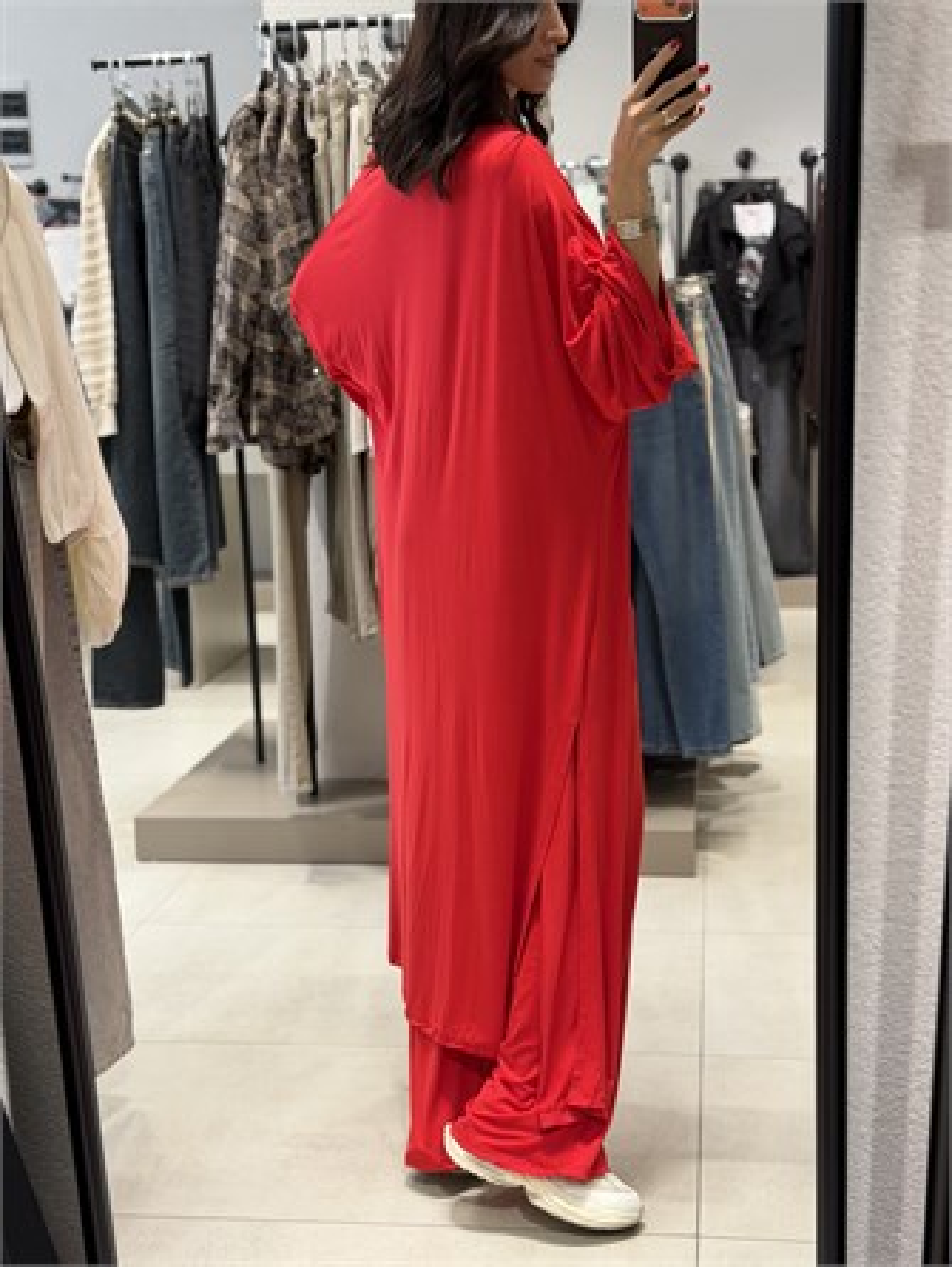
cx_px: 476
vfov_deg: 39.6
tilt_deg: -27.3
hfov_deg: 30.3
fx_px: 1758
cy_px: 634
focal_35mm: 48
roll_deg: +2.5
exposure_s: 1/100
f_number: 1.78
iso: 80
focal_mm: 6.76
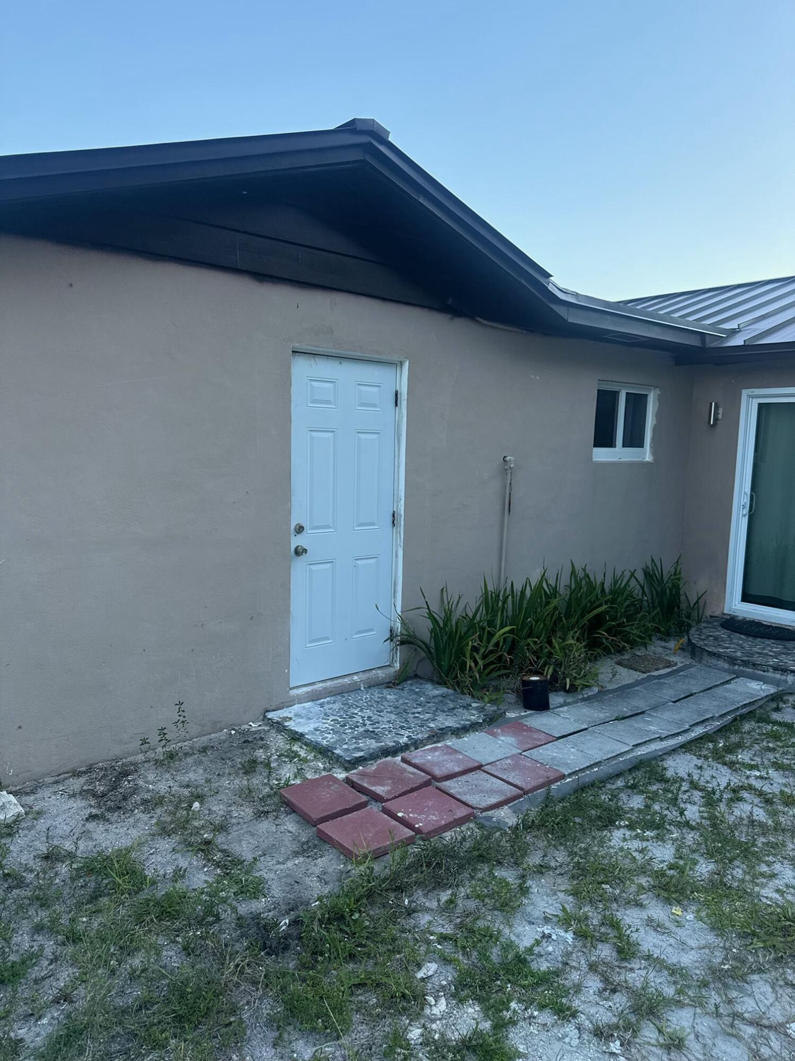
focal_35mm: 24
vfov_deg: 71.6
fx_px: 735
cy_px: 530
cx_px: 398
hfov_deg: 56.8
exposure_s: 1/123
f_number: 1.78
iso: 160
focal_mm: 6.76
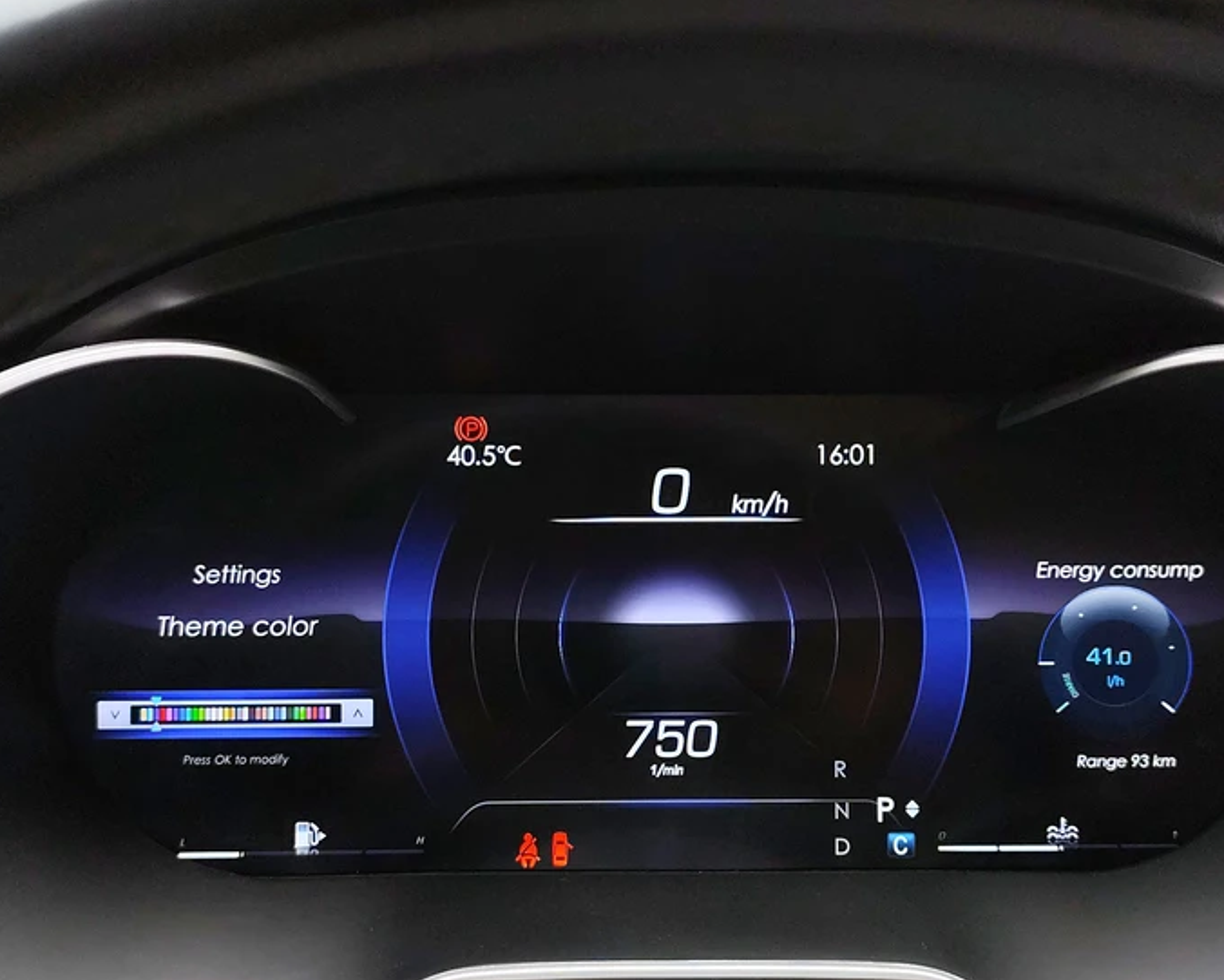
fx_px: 1884
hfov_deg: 36.0
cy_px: 569
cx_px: 607
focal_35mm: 52
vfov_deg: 29.1
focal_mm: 6.19
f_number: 1.65
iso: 100
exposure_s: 1/100
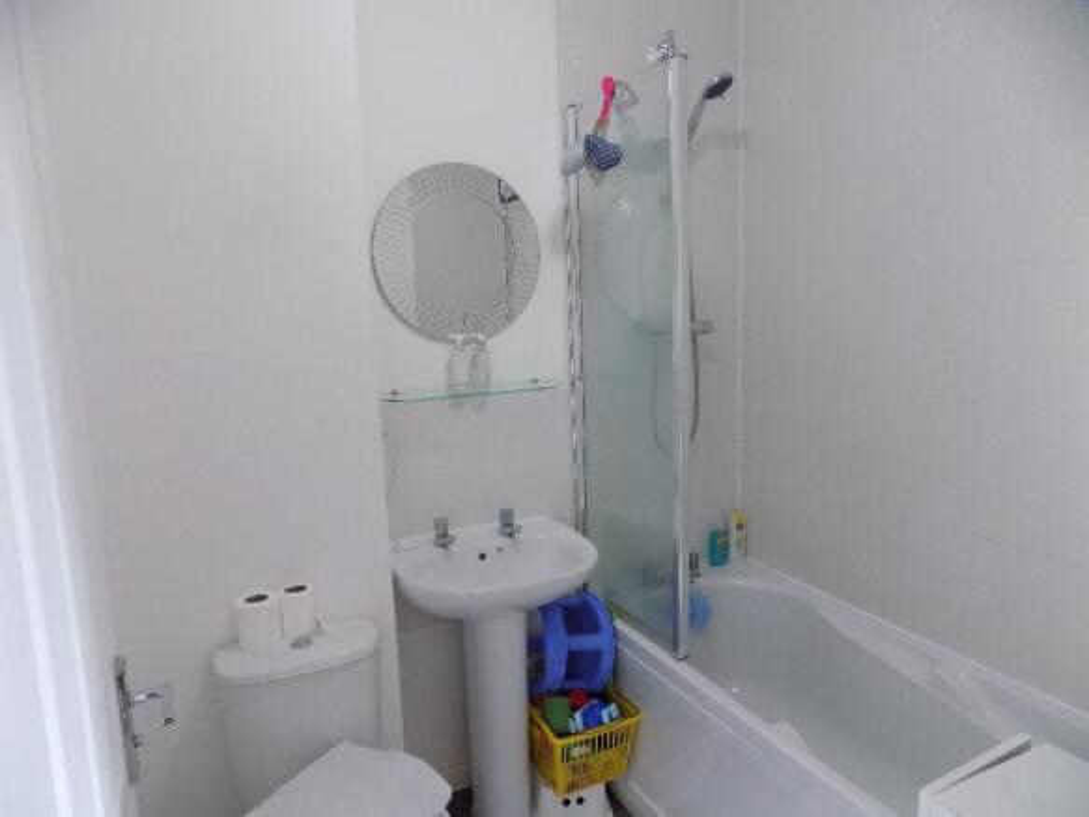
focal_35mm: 23
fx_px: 723
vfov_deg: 58.9
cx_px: 544
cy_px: 408
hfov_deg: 73.9
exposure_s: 1/20
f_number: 3.1
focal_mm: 4
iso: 400
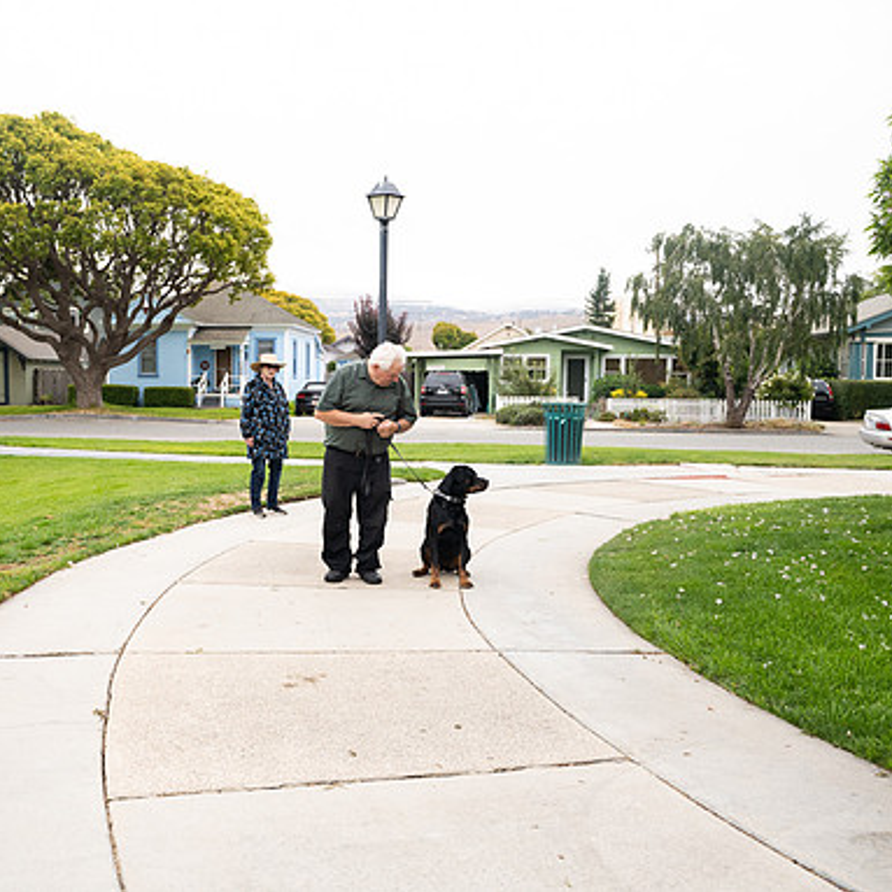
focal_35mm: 36
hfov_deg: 45.2
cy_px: 444
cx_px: 282
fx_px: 1050
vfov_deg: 46.0
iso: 640
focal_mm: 28
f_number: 4
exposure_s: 1/500
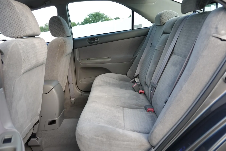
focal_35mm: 30
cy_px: 76
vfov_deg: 43.6
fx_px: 188
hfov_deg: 61.9
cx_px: 113
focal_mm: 11.03
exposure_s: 1/125
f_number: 2.8
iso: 100
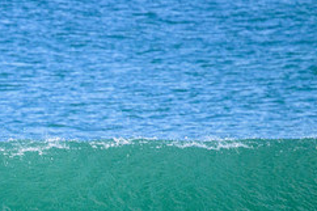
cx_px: -54
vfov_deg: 0.7
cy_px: 210
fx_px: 16895
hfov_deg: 1.1
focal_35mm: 1920
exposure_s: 1/2000
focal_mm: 800
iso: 2500
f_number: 11
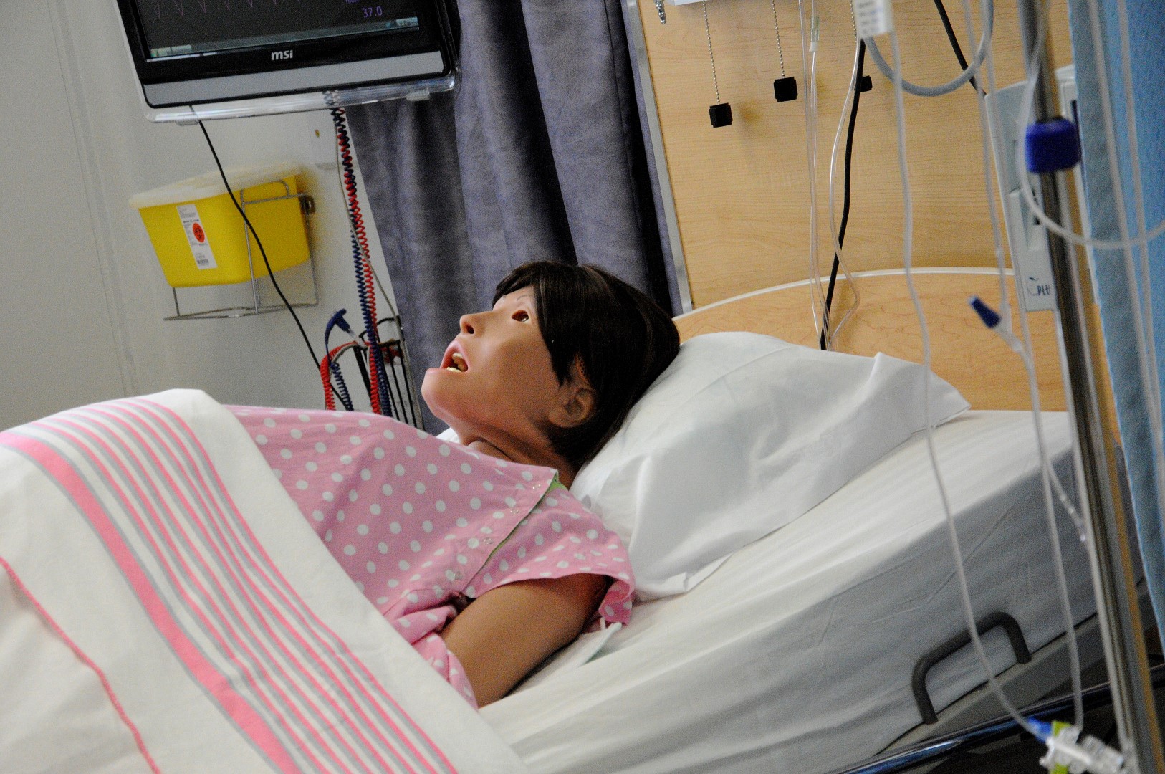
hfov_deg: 18.2
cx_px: 582
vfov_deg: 12.1
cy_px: 387
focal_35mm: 112
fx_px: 3636
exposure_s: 1/250
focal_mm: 75
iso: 3200
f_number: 8
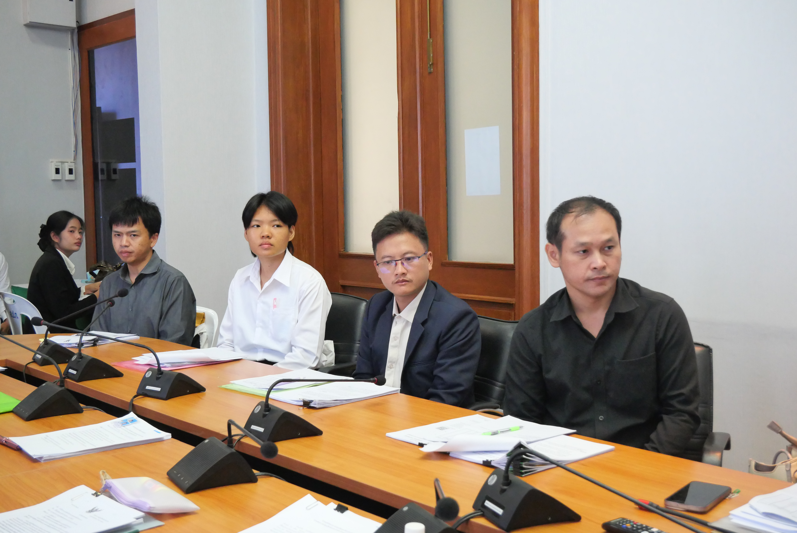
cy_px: 266
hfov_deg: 47.4
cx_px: 398
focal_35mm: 41
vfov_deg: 32.7
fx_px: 908
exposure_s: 1/60
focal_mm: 20
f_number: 5
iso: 3200
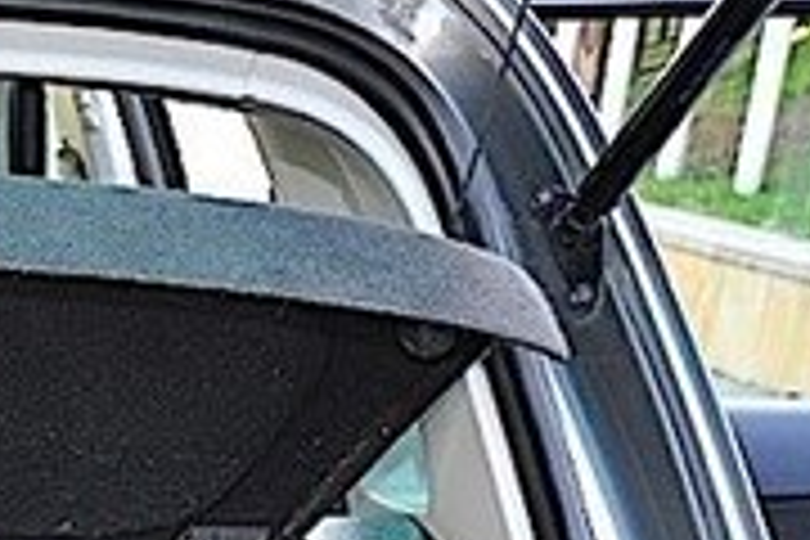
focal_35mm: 99
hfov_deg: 17.3
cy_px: 866
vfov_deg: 12.9
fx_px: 2227
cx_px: -598
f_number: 4
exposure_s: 1/125
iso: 640
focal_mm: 18
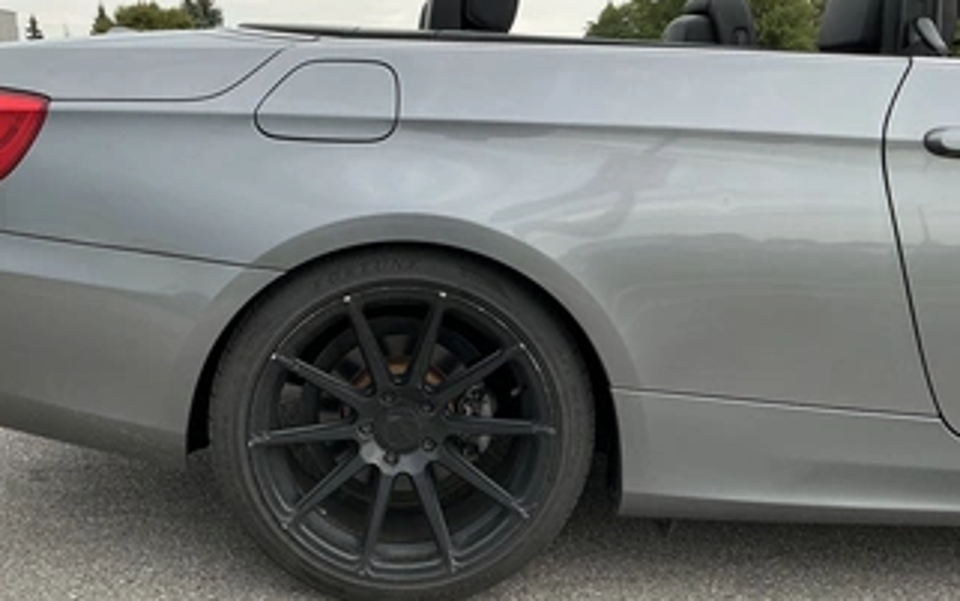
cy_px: 329
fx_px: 969
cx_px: 365
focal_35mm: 37
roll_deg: -0.2
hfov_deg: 52.2
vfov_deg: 34.5
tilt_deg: -11.6
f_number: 1.8
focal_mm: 3
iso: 25
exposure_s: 1/391
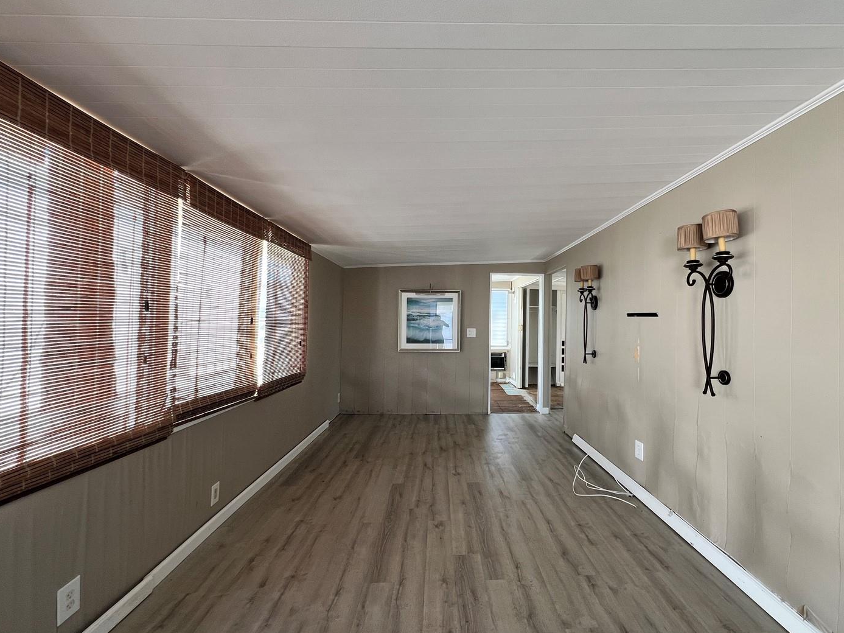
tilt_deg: +0.7
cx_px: 469
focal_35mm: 15
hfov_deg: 97.8
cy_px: 314
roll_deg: -0.4
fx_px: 366
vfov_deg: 81.7
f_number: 1.8
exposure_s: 1/99
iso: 64
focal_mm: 1.57
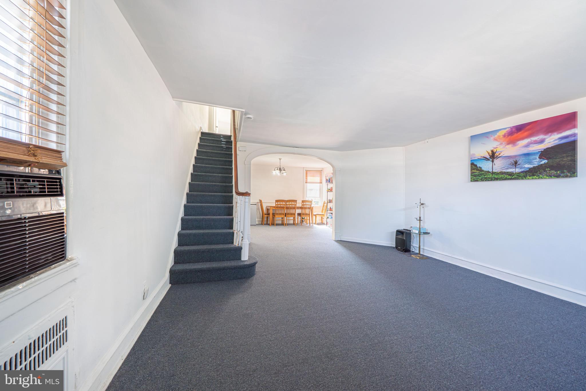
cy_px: 196
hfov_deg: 112.6
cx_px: 293
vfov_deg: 90.0
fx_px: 195
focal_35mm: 12
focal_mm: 12
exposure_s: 1/10
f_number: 7.1
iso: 250
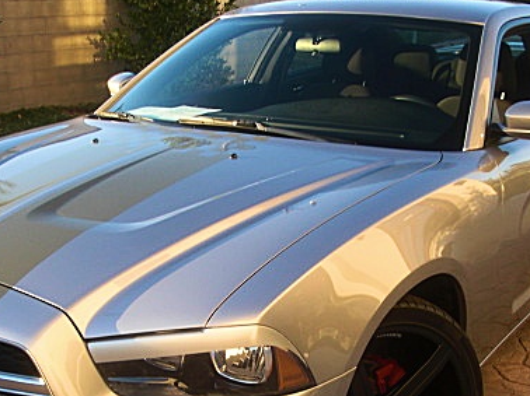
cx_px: 254
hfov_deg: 31.7
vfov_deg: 23.7
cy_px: 305
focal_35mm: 61
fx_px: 933
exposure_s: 1/125
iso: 50
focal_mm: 6.3
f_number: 2.8
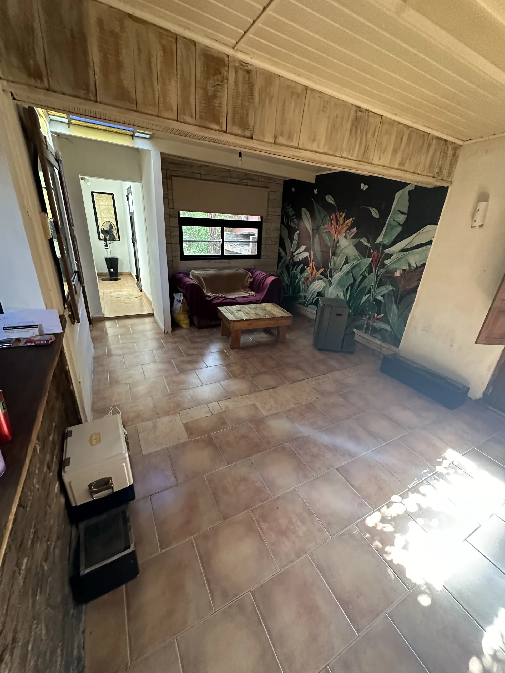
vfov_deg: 102.1
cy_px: 336
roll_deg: -3.3
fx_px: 272
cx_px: 252
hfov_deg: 85.7
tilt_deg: -21.4
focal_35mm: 14
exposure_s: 1/60
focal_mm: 2.22
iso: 640
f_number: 2.2
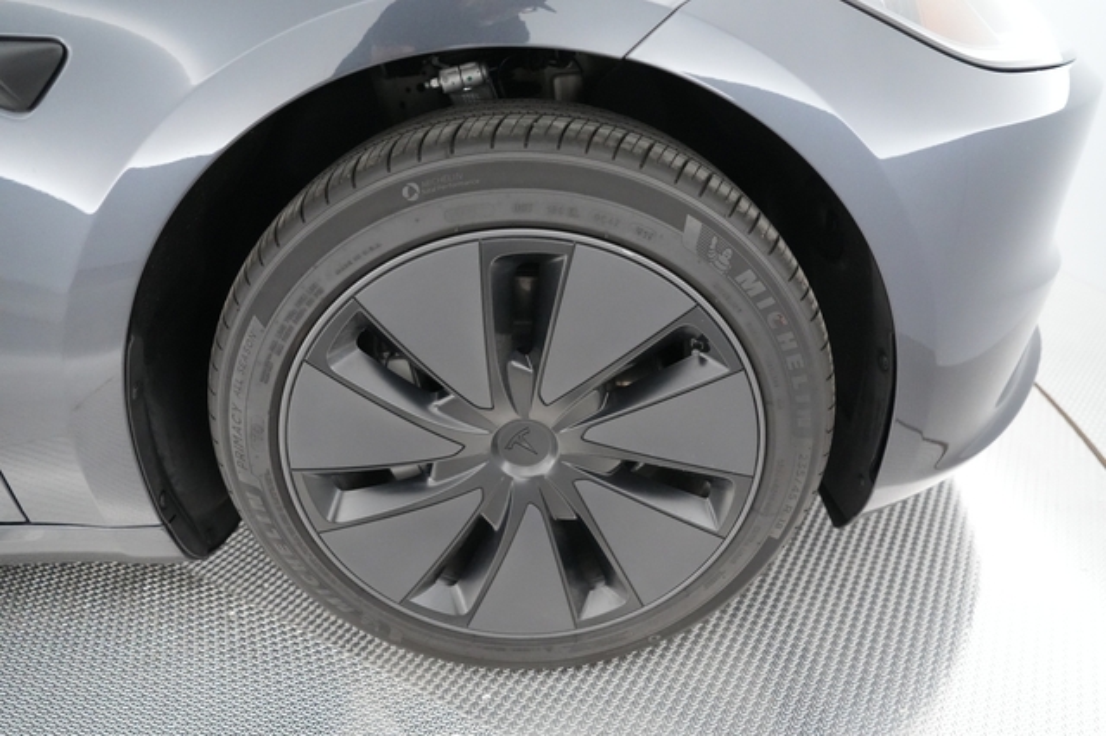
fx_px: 737
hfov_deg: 73.8
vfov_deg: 53.1
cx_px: 553
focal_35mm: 24
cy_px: 368
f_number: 2.8
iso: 10000
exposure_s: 1/250
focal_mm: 24
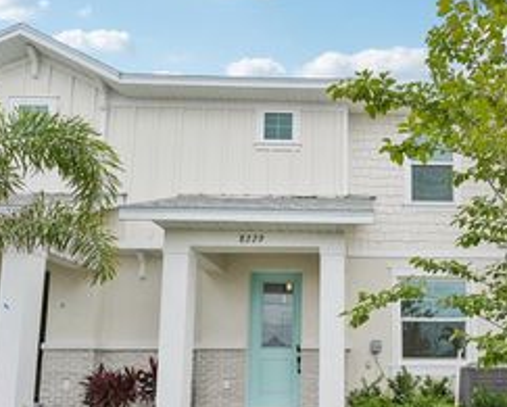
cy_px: 327
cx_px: 373
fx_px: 406
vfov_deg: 50.0
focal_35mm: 27
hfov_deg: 60.9
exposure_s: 1/800
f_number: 8
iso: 400
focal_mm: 14
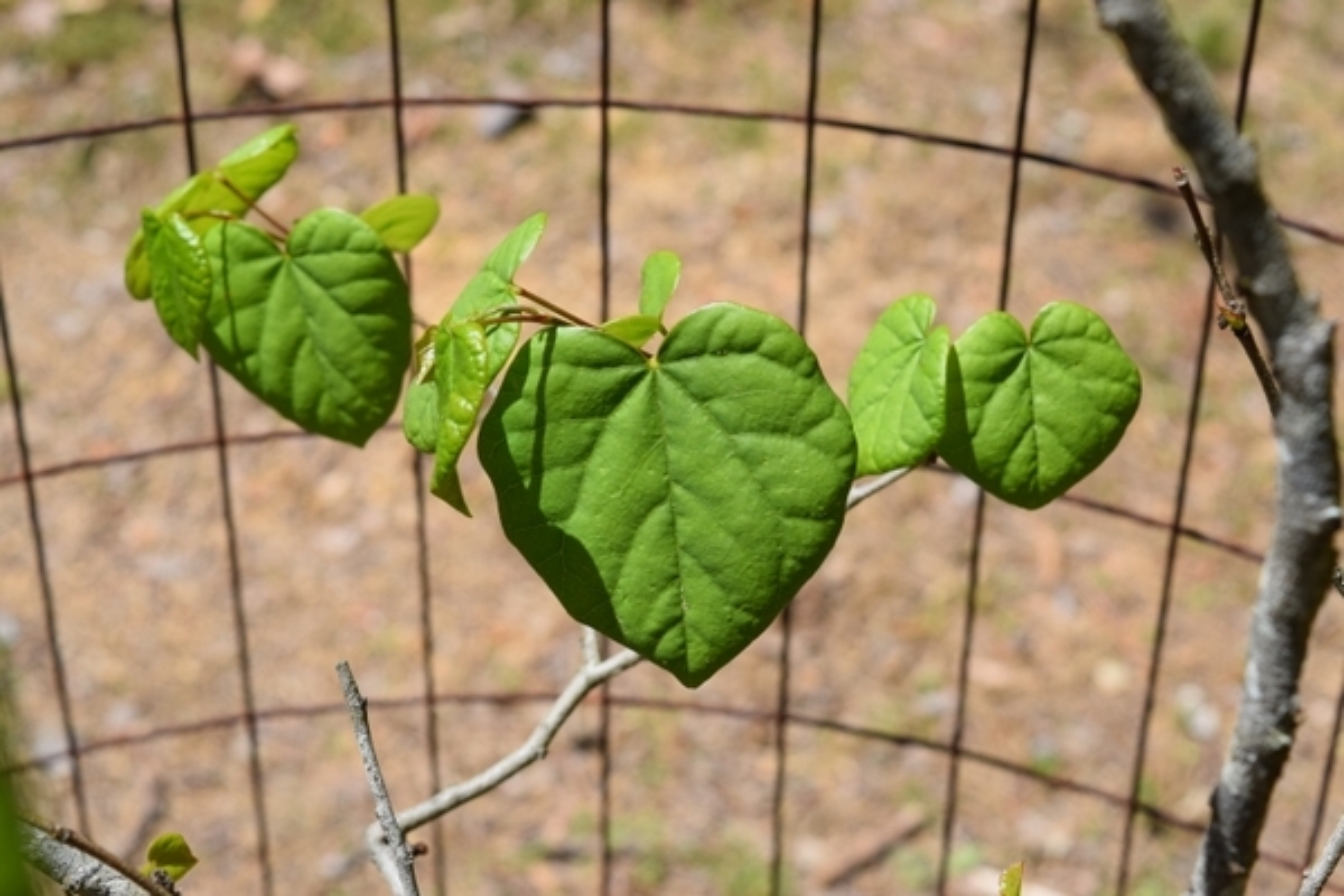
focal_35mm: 82
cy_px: 448
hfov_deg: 24.6
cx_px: 672
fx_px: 3080
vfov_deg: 16.6
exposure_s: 1/400
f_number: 9
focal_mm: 55
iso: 200
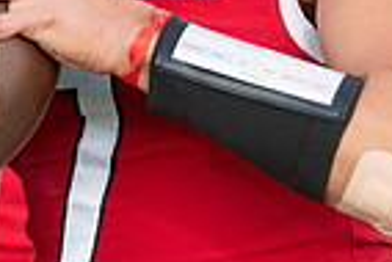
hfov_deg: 2.7
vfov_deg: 1.8
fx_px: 8458
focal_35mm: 776
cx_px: 83
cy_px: -101
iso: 8000
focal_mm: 190
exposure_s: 1/320
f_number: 9
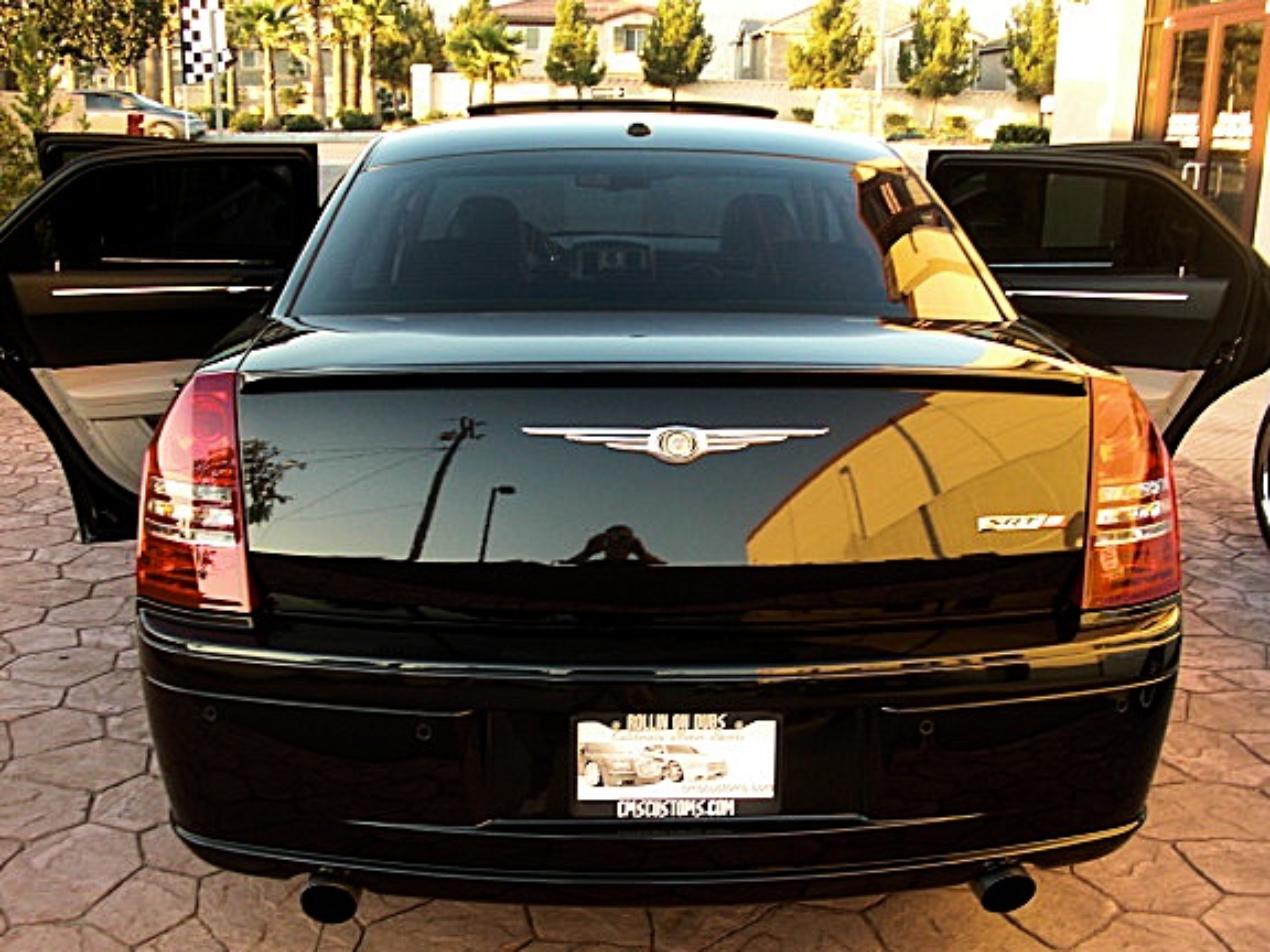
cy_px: 524
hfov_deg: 46.8
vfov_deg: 35.9
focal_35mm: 40
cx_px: 635
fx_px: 1468
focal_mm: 6.3
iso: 100
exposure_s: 1/80
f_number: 2.8
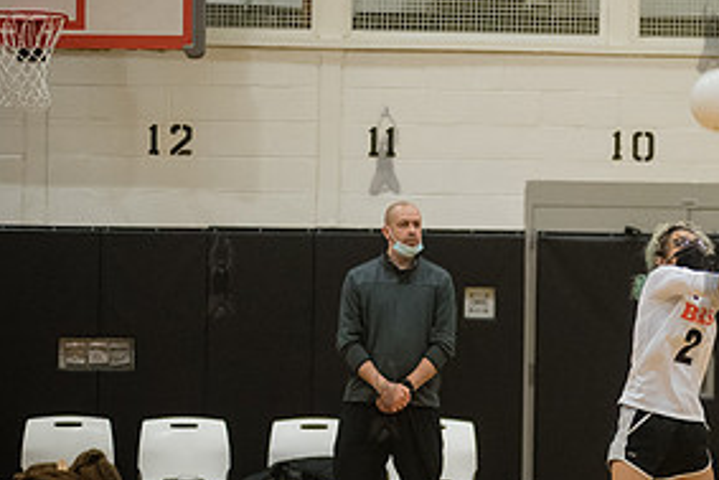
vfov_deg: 8.4
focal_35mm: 164
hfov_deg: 12.4
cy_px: 273
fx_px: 3277
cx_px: 711
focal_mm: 80
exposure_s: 1/400
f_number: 3.2
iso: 5000
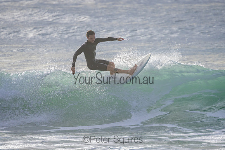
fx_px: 3748
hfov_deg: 3.4
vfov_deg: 2.3
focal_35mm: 600
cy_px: 75
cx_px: 112
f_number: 5.6
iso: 180
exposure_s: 1/2500
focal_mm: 400
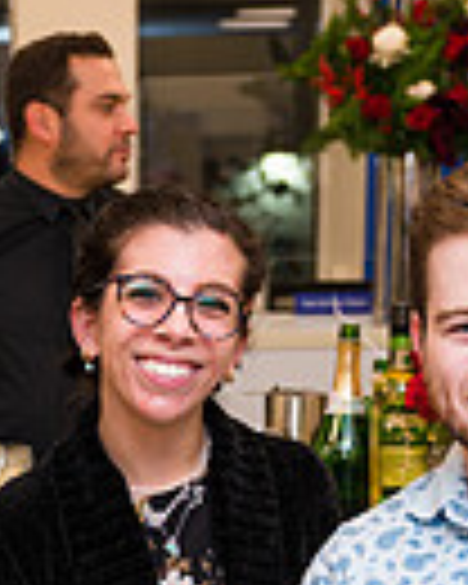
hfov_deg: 13.6
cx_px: -140
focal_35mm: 109
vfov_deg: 17.4
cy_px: 518
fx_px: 1887
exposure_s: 1/125
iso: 400
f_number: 3.2
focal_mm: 26
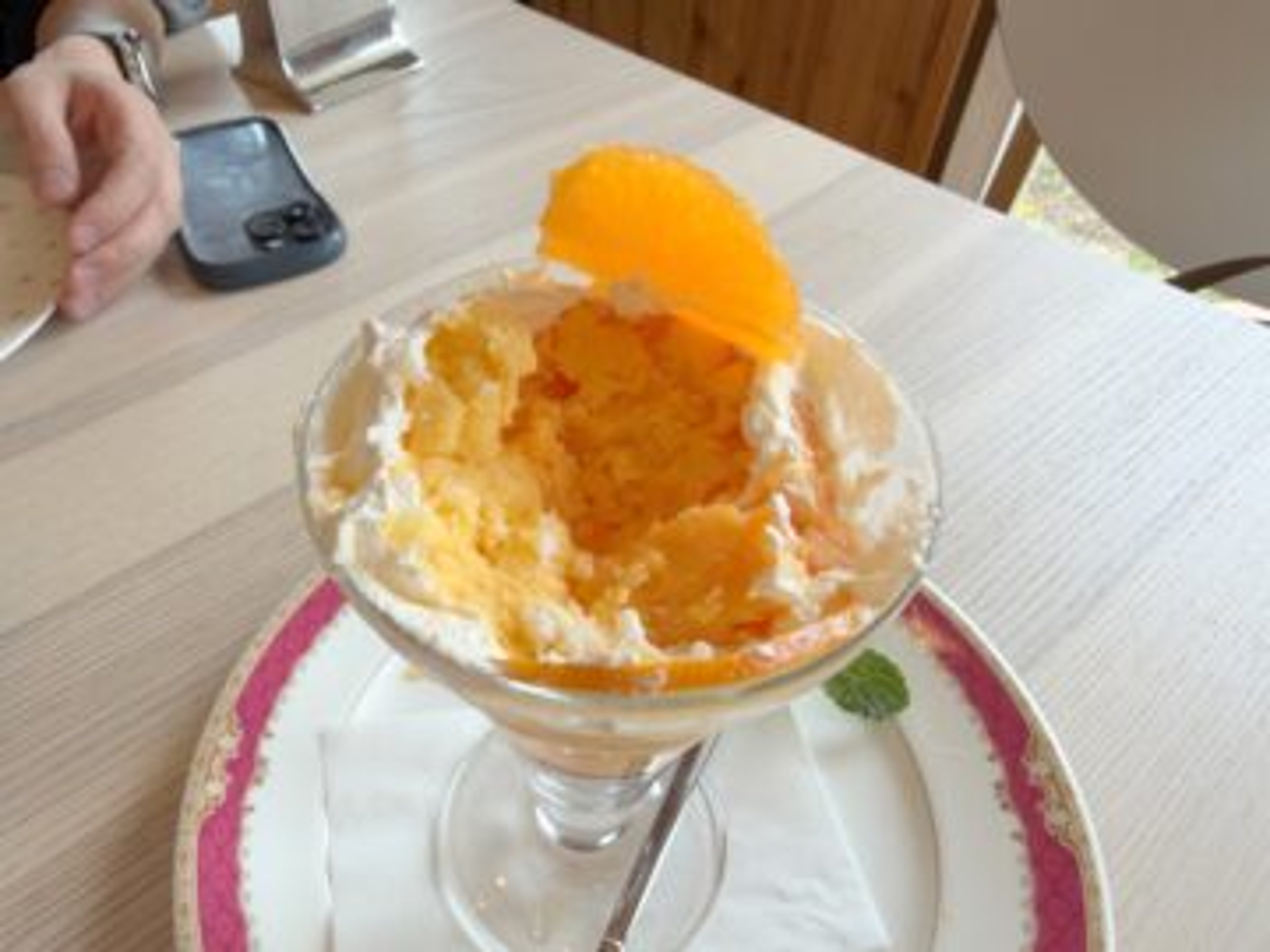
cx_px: 635
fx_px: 881
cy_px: 476
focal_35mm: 24
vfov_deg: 56.8
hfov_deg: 71.6
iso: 32
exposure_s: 1/120
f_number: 2.2
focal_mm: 2.22
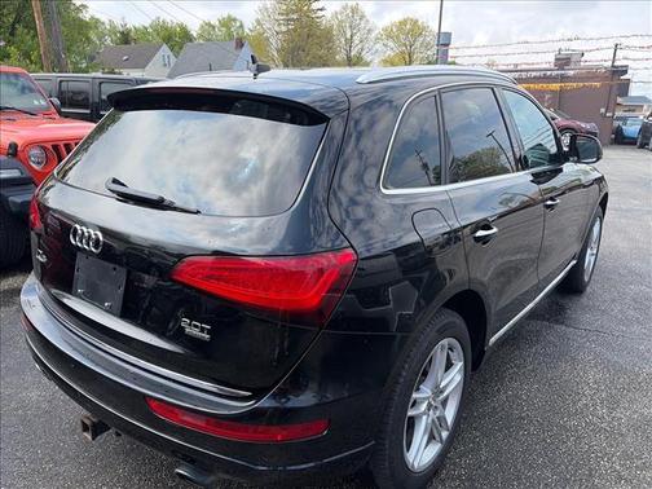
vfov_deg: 53.1
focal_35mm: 26
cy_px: 244
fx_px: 490
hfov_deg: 67.3
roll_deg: +0.4
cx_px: 326
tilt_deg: -15.9
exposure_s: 1/1667
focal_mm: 5.96
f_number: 1.6
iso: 64
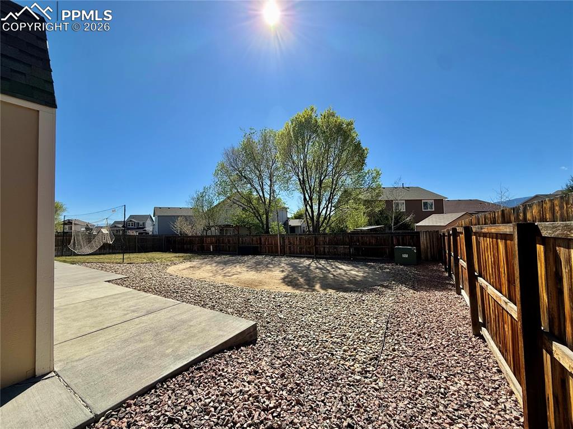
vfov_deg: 85.6
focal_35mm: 14
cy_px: 214
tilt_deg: +2.7
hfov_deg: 102.1
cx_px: 286
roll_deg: +1.7
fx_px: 232
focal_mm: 2.22
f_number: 2.2
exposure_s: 1/2165
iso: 50
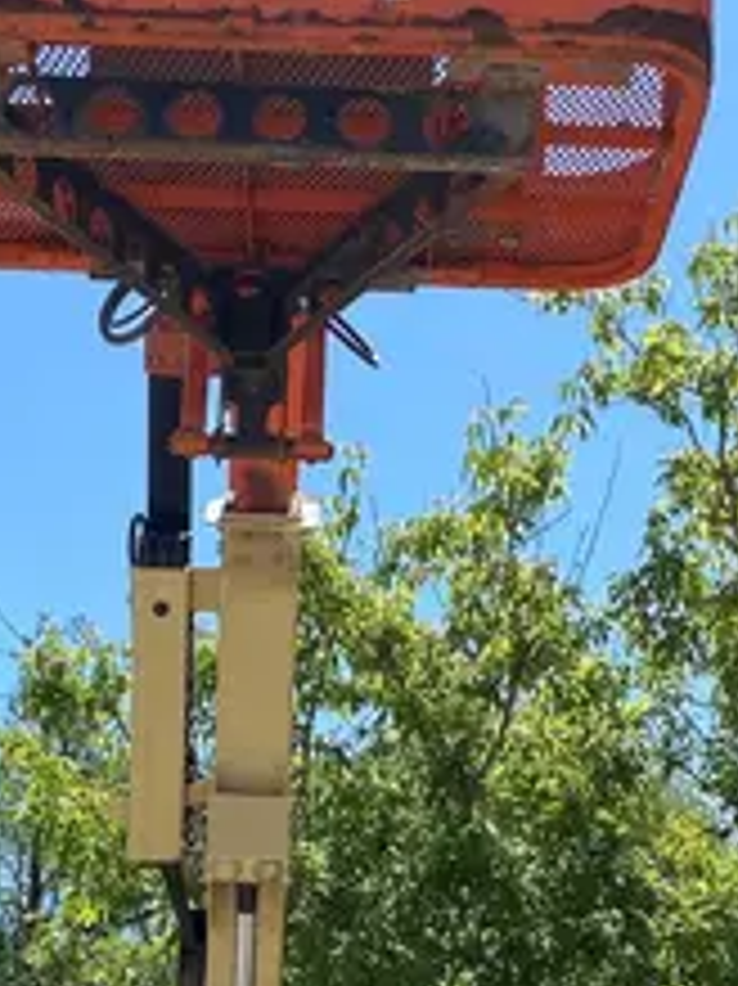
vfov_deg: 22.1
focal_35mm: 87
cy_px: 849
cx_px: 266
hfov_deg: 16.9
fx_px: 2475
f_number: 1.8
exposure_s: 1/2625
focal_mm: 4.25
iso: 32
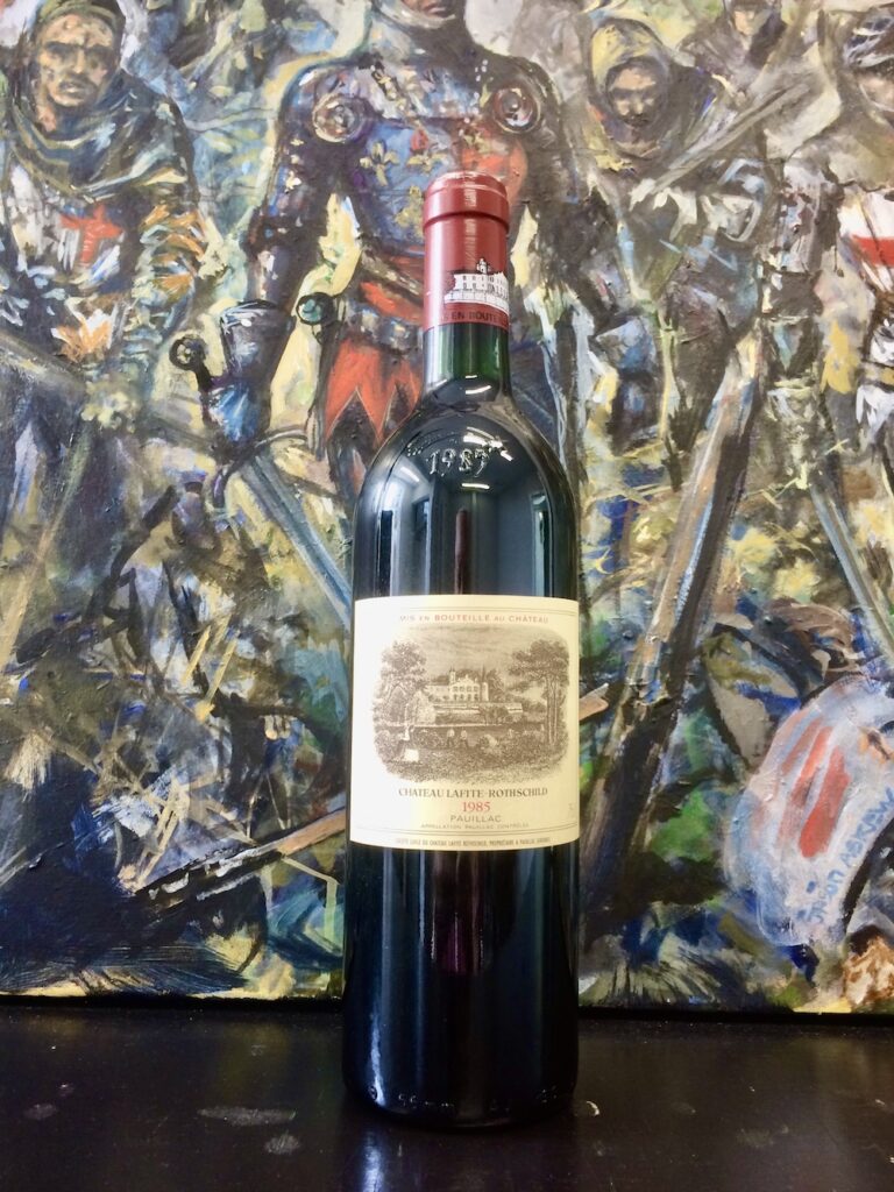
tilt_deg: +3.6
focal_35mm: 29
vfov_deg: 61.7
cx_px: 447
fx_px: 999
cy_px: 596
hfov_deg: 48.2
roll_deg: +3.3
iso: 100
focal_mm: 4.15
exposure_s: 1/33
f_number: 2.2
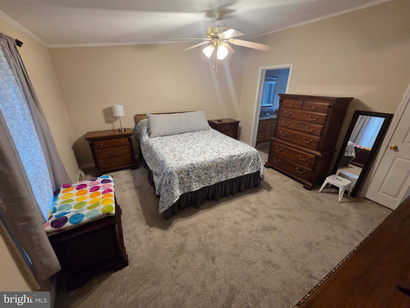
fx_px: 154
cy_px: 154
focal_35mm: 13
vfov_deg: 89.9
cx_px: 205
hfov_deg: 106.2
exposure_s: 1/60
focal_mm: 2.2
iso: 500
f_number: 2.2
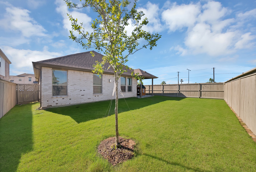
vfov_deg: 90.1
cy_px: 86
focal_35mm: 12
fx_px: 85
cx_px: 128
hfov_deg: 112.6
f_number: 9
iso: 640
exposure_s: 1/400
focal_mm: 12
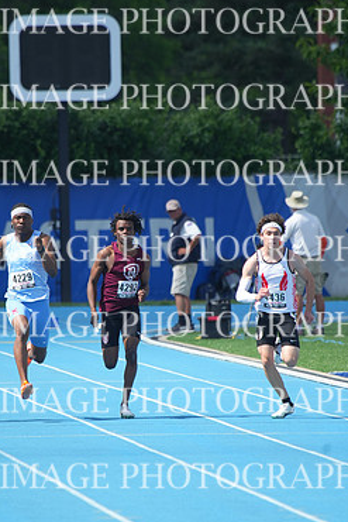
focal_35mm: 627
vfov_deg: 3.3
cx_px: 111
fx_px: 9082
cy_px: 286
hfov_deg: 2.2
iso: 400
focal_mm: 400
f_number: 6.3
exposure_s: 1/1250
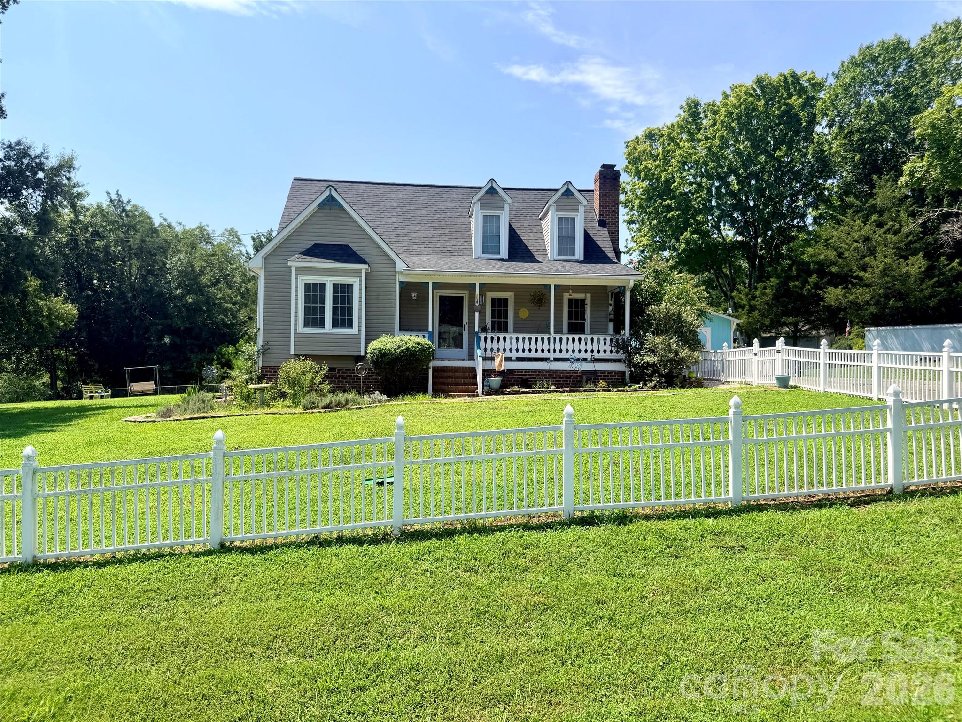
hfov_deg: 71.6
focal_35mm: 24
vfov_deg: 56.8
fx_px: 667
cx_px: 481
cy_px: 361
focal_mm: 6.76
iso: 80
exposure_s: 1/3425
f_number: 1.78
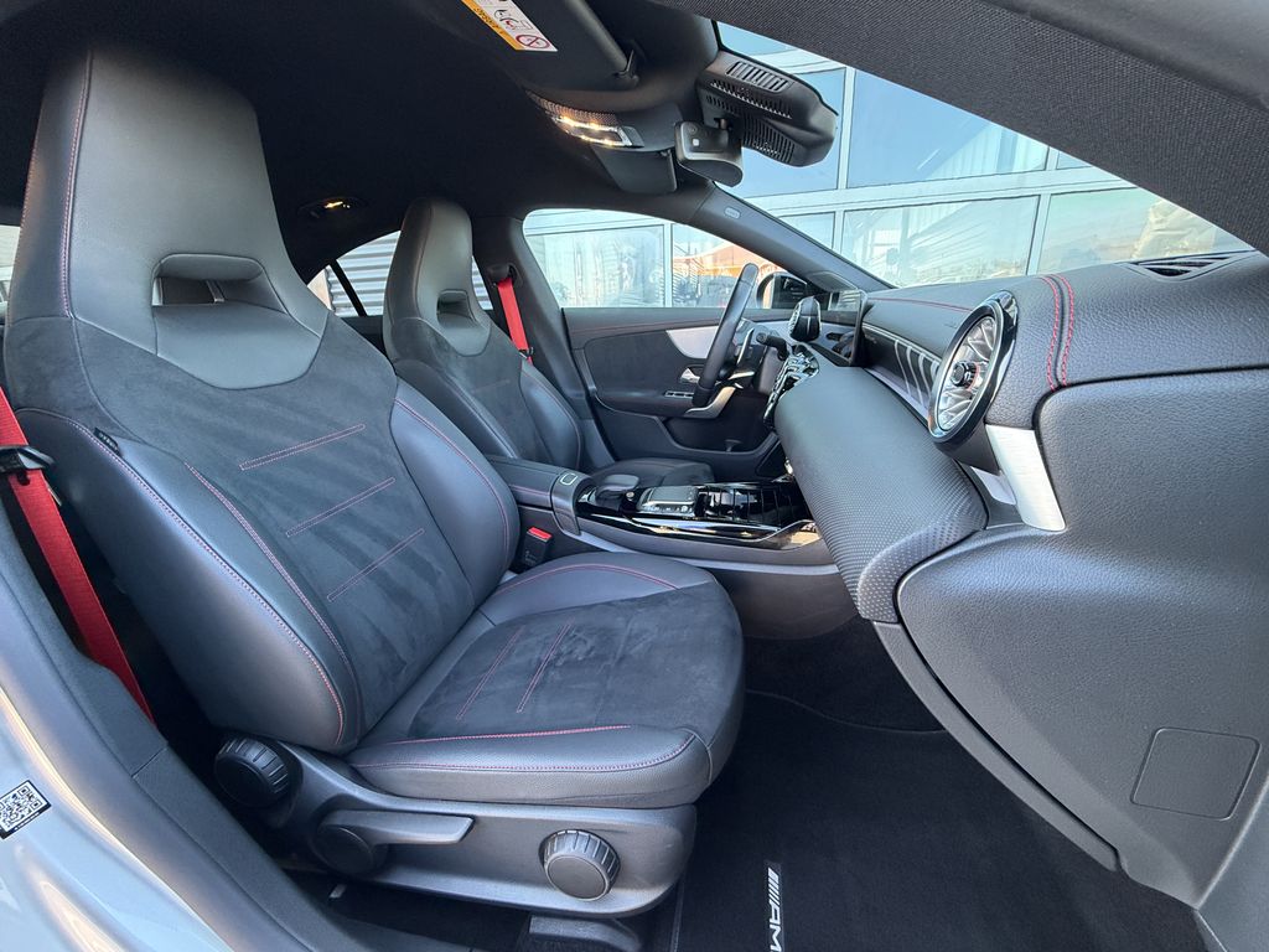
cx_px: 634
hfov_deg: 102.1
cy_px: 476
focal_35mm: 14
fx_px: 513
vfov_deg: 85.7
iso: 320
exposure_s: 1/104
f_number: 2.2
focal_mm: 2.22
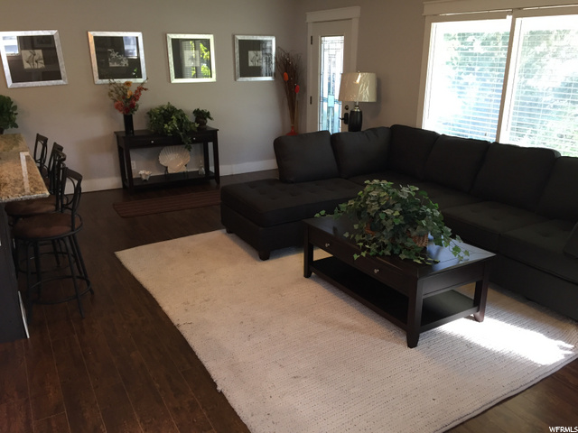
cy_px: 216
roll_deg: -0.4
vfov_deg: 48.2
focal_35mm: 29
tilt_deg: -18.7
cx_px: 289
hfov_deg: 61.7
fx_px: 484
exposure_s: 1/30
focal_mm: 4.15
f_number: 2.2
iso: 40
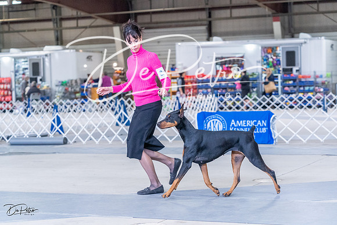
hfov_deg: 23.6
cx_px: 168
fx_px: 805
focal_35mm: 86
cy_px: 112
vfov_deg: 15.9
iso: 6400
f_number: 4
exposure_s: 1/400
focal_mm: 86
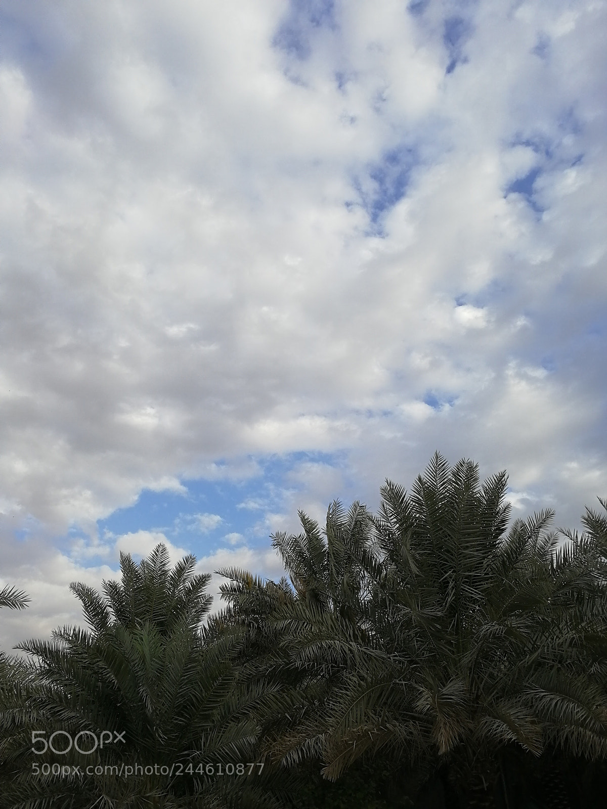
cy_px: 404
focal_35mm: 27
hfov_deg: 51.4
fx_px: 631
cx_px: 304
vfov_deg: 65.3
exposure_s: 1/826
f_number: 2.2
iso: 50
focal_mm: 3.95
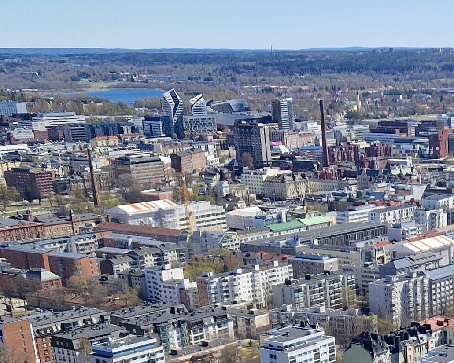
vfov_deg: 28.1
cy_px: 322
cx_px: 443
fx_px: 699
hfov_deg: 33.3
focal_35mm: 52
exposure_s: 1/401
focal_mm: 5.4
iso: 50
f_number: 1.8
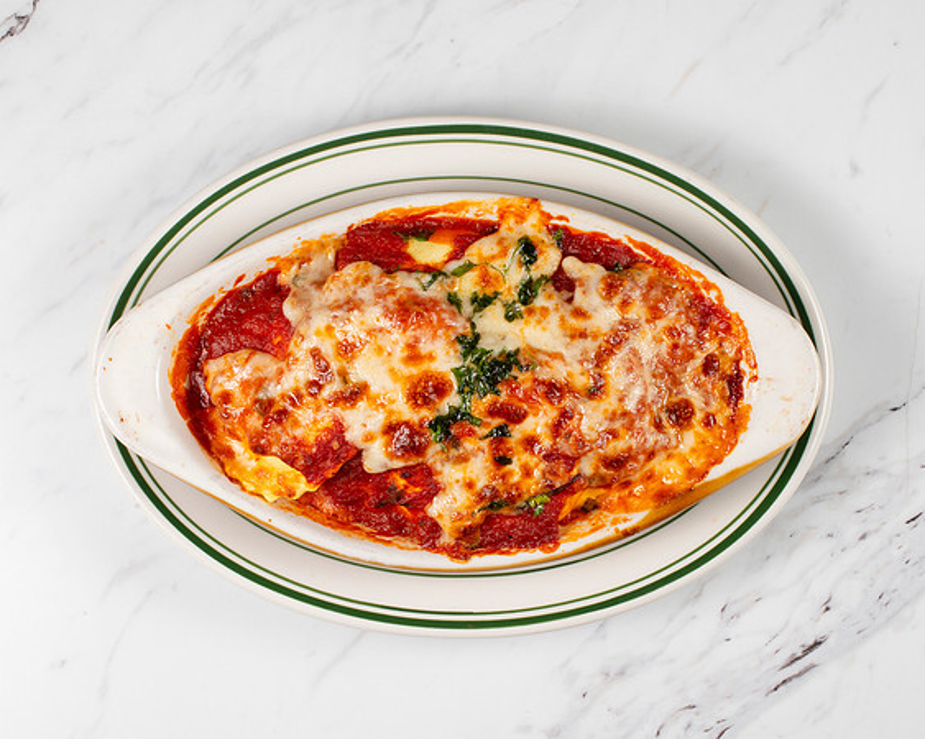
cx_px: 453
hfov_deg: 26.7
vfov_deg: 21.4
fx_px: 1951
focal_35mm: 71
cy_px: 444
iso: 200
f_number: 13
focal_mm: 50
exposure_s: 1/250
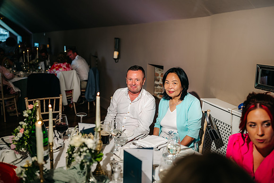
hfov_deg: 54.4
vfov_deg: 37.9
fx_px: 266
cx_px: 137
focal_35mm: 35
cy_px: 92
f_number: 2
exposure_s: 1/200
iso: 200
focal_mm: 35
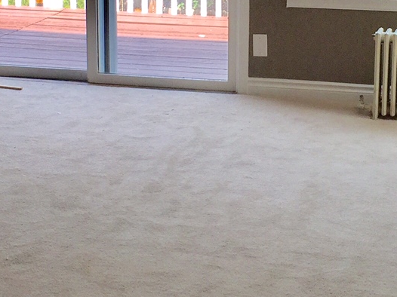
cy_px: 35
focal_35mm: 90
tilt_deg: -10.4
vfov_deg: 16.2
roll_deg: -1.6
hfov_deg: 21.8
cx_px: 238
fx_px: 1032
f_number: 2.2
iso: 32
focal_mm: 4.15
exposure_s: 1/278
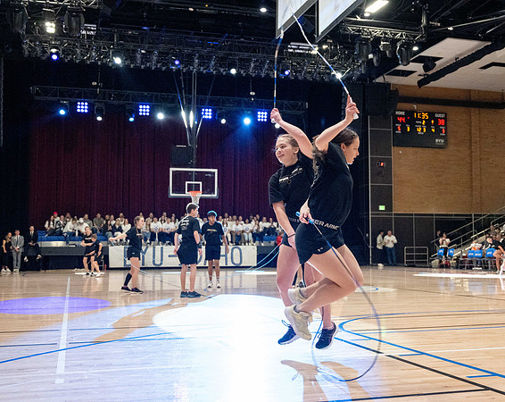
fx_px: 686
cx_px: 301
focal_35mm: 46
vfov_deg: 32.6
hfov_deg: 40.3
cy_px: 201
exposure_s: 1/500
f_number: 4
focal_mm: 41
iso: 10000
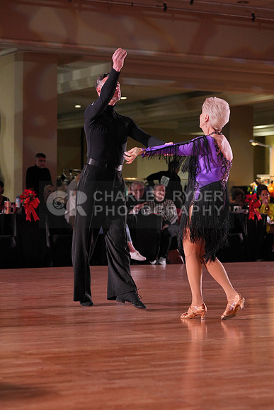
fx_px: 1050
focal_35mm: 92
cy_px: 205
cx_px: 137
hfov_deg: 14.9
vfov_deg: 22.1
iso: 2000
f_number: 4
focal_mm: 92
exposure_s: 1/500
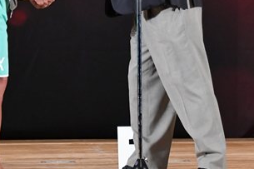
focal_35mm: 571
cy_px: -2
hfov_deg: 3.6
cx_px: 75
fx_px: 4026
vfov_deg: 2.4
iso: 3200
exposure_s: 1/400
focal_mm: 150
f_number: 5.6
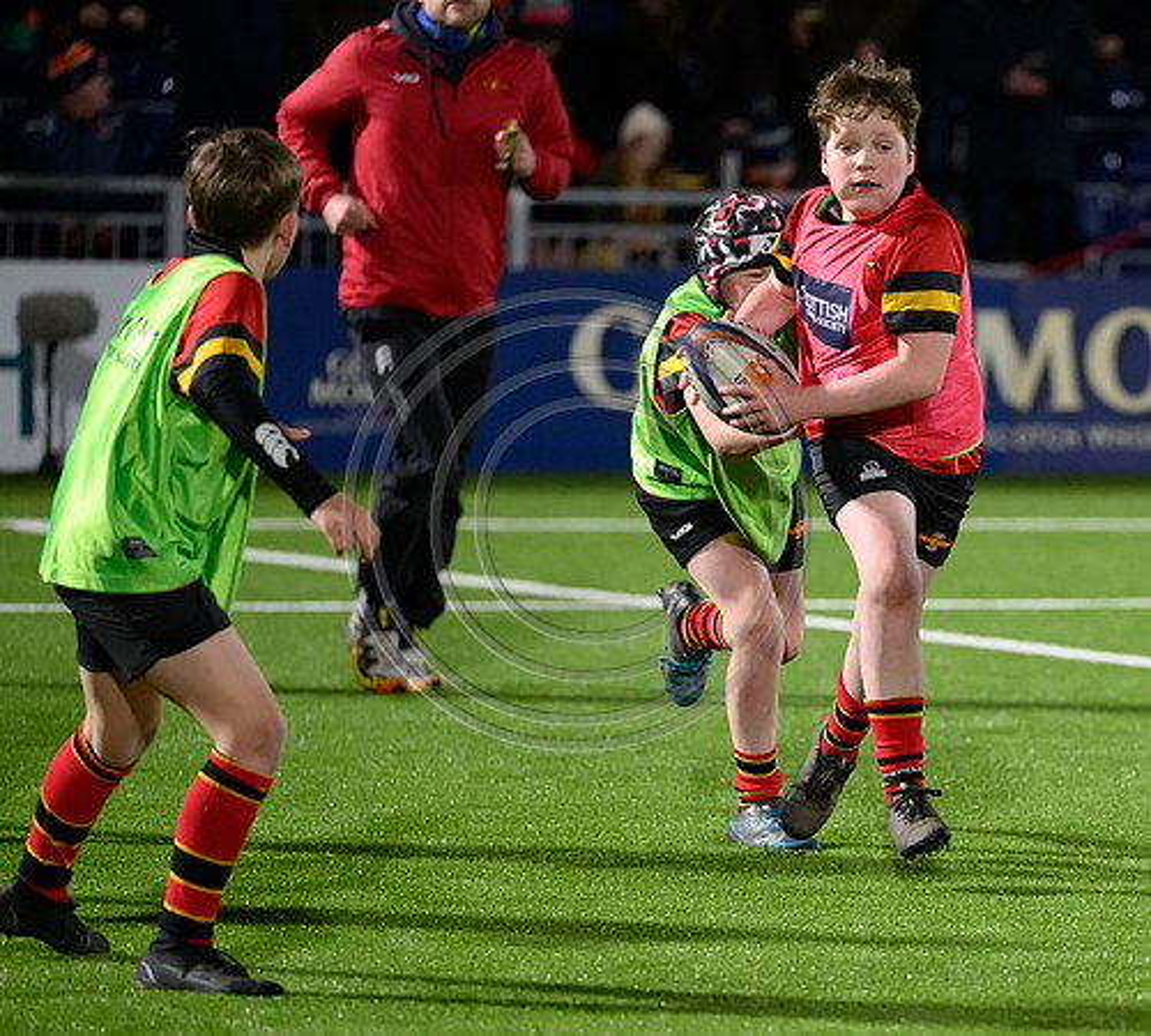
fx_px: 11257
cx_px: 1000
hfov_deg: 5.8
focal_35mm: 315
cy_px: 627
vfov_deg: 5.3
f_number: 3.2
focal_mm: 200
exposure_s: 1/1250
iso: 6400
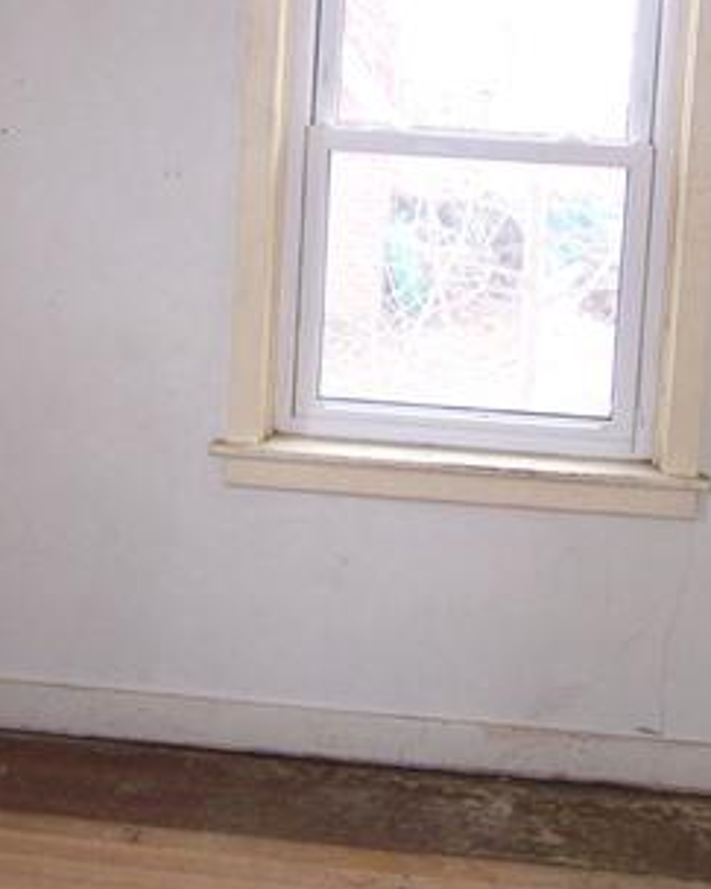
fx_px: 2053
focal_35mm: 78
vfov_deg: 24.3
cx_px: 208
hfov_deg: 19.6
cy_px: 266
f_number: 2.8
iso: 160
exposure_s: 1/60
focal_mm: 6.3
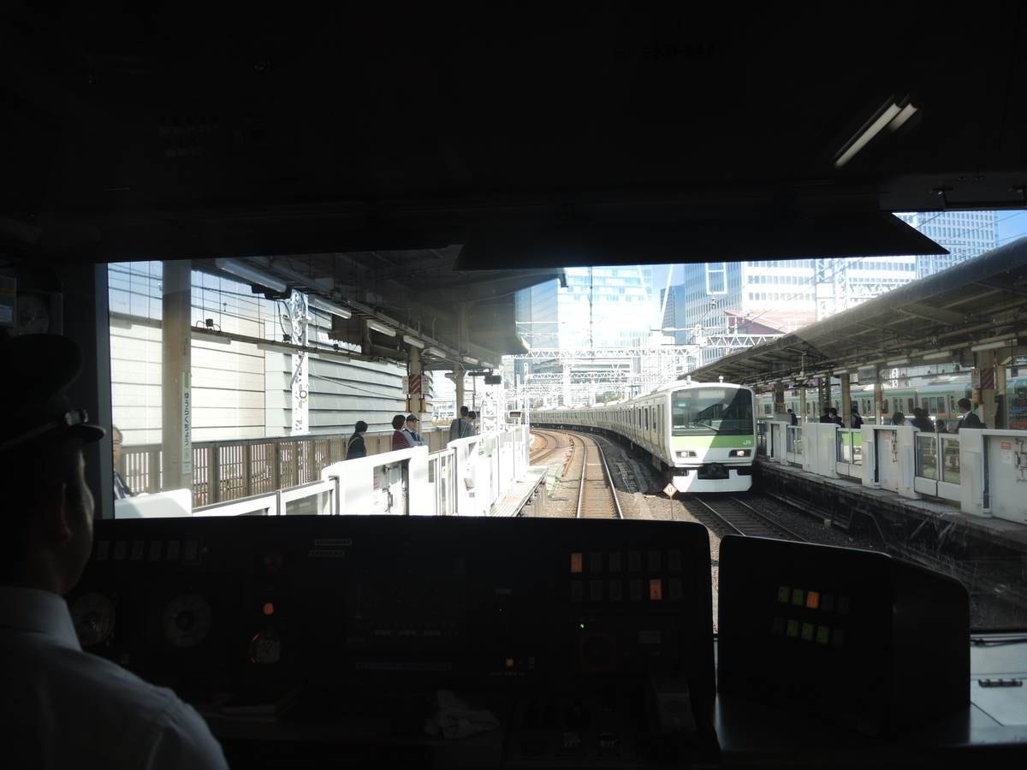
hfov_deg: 63.4
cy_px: 385
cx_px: 514
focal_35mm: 28
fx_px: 831
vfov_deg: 49.7
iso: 80
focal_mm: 6
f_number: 2
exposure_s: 1/400
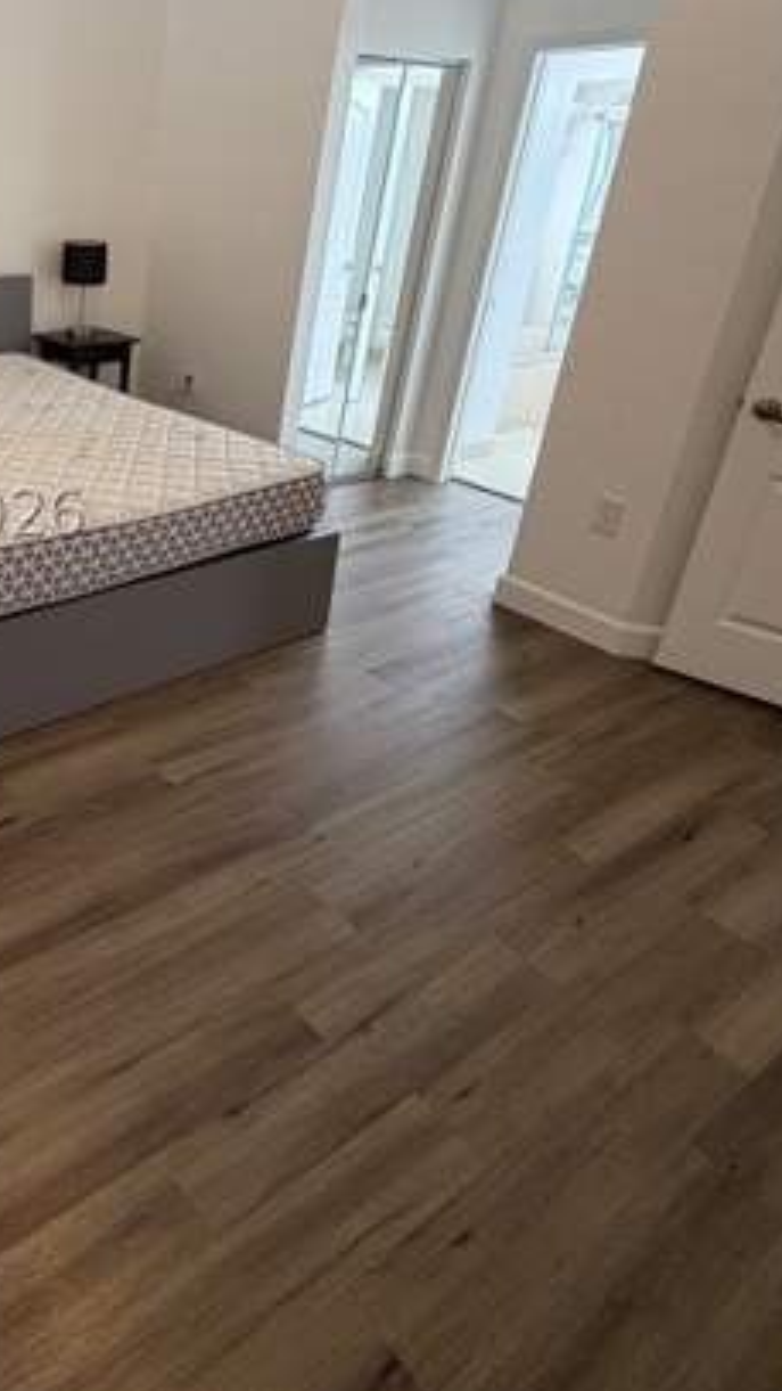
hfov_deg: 41.6
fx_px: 885
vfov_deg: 74.8
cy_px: 513
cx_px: 3
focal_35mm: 24
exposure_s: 1/60
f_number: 2.2
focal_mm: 2.22
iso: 200
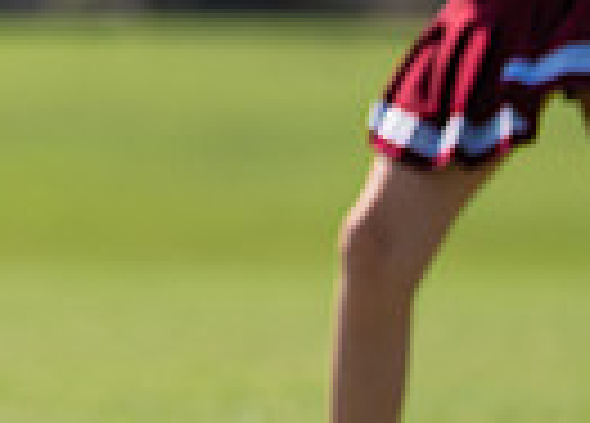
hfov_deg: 3.1
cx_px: -626
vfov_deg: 2.3
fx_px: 10690
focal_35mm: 637
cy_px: -149
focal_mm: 133
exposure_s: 1/2000
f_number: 2.8
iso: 160
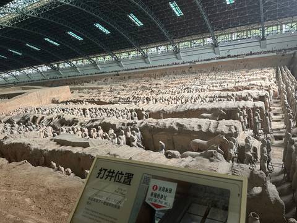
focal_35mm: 24
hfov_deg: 71.6
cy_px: 112
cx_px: 148
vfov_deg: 56.8
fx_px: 206
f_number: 1.78
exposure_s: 1/95
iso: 250
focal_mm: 6.86
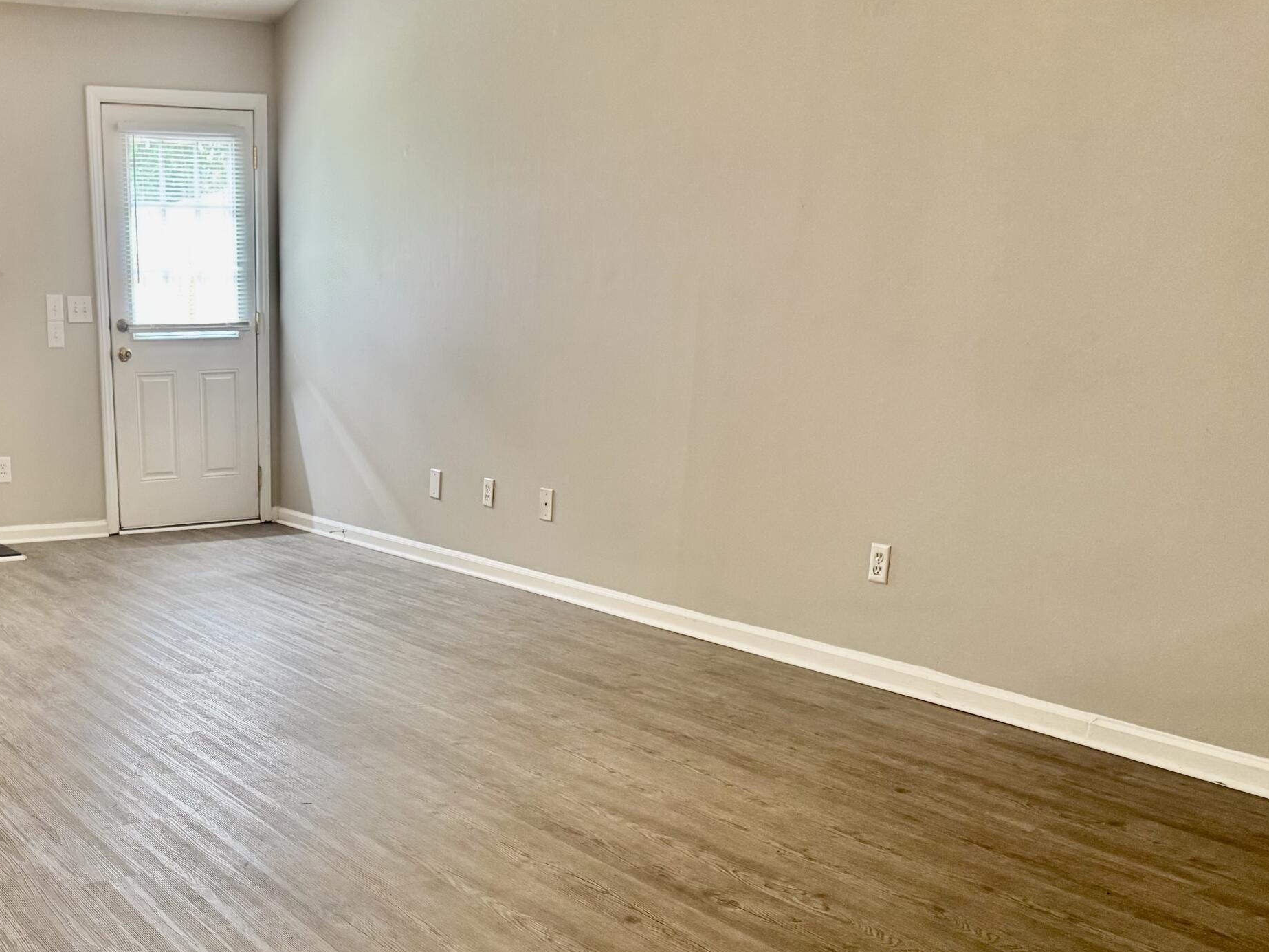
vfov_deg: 35.9
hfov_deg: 45.5
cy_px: 722
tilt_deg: -16.3
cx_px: 263
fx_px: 1430
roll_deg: +0.7
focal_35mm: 39
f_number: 1.78
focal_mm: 6.76
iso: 320
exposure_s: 1/60
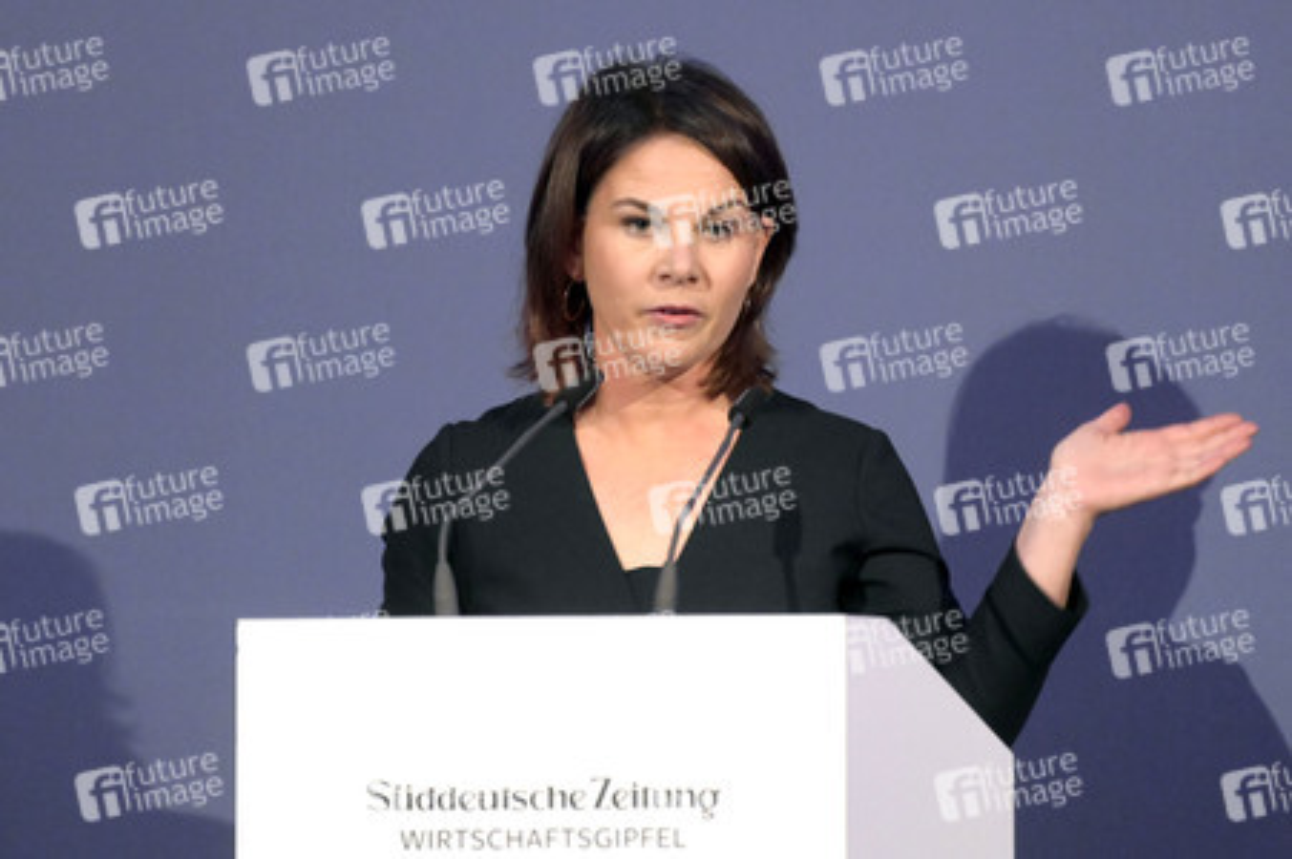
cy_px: 430
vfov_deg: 2.7
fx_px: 17931
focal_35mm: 500
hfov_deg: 4.1
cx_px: 646
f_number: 5.6
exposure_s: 1/320
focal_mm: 500
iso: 12800
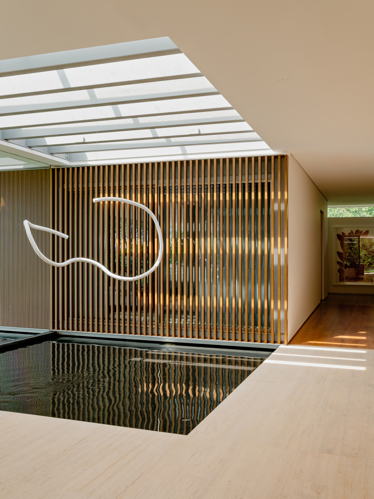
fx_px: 519
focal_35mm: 36
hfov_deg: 39.7
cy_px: 250
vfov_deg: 51.4
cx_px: 187
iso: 200
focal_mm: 45
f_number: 9
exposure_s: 1/30
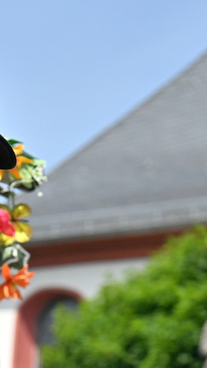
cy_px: 286
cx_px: -68
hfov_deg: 8.3
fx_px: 1414
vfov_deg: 14.7
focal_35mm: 145
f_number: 7.1
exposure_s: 1/2500
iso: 320
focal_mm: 52
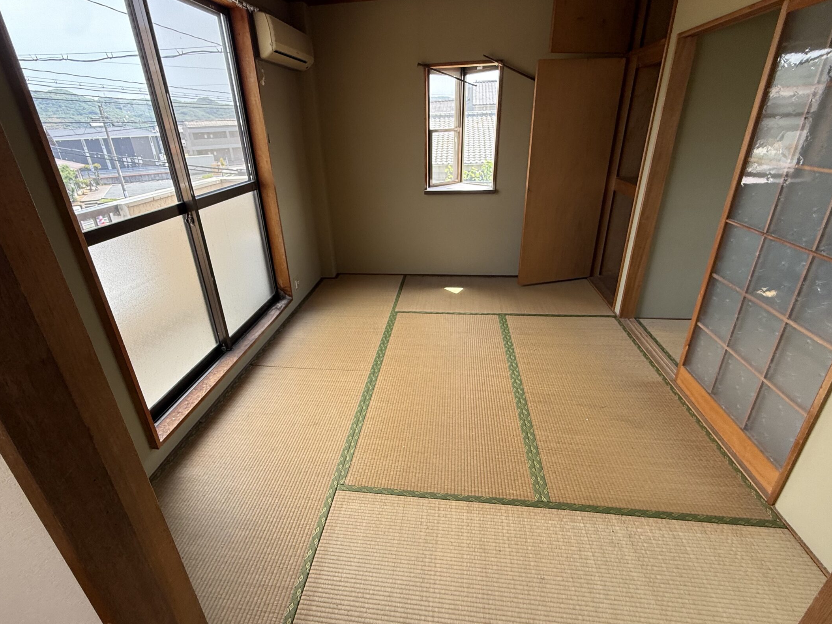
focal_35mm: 17
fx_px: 409
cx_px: 400
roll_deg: +3.1
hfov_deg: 91.0
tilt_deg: -25.0
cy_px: 307
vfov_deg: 74.7
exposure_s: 1/155
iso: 64
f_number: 2.2
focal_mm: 2.22
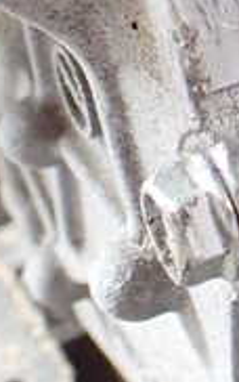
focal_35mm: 105
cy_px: 31
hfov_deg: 10.7
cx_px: 566
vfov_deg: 19.4
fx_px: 1093
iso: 800
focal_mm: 5.4
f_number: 2.3
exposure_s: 1/60
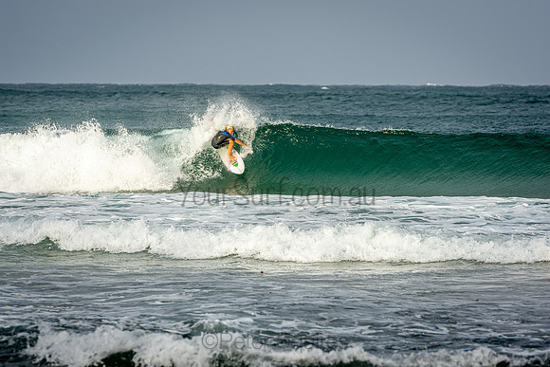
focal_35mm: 300
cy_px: 184
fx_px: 4584
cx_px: 275
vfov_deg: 4.6
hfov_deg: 6.9
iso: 200
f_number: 5.6
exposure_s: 1/1250
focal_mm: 200
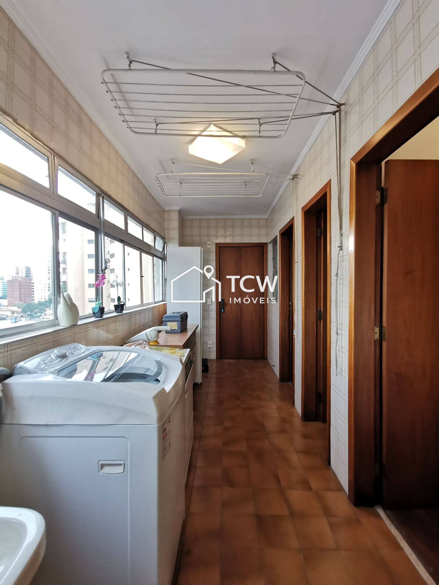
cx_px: 220
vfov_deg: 94.5
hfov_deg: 78.1
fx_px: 271
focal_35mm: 16
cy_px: 292
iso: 250
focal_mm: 2.35
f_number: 2.2
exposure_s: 1/40
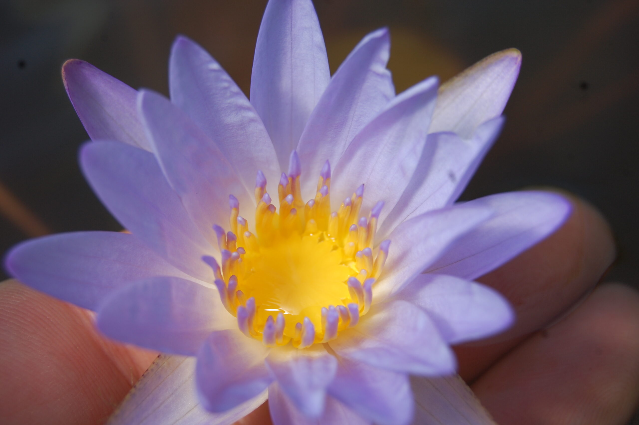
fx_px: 1463
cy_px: 212
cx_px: 320
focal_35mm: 82
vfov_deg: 16.5
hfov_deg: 24.6
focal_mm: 55
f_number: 9
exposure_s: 1/320
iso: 200
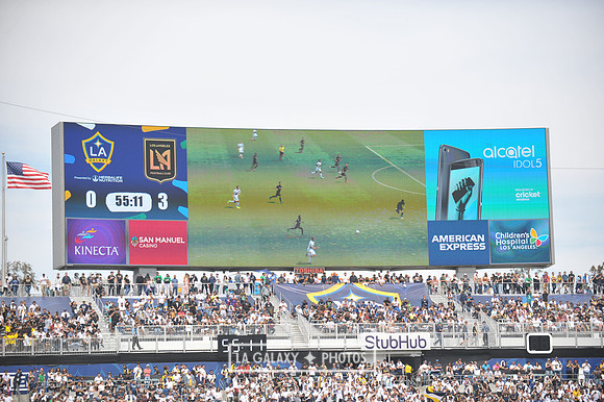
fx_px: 2012
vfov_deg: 11.4
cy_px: 201
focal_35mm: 120
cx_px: 302
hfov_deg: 17.1
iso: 320
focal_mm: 120
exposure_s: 1/2500
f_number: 3.5
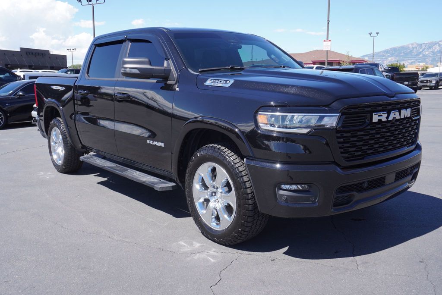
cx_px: 221
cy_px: 148
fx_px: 405
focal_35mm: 33
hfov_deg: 57.2
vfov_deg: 40.0
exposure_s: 1/160
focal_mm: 22
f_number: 6.3
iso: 100
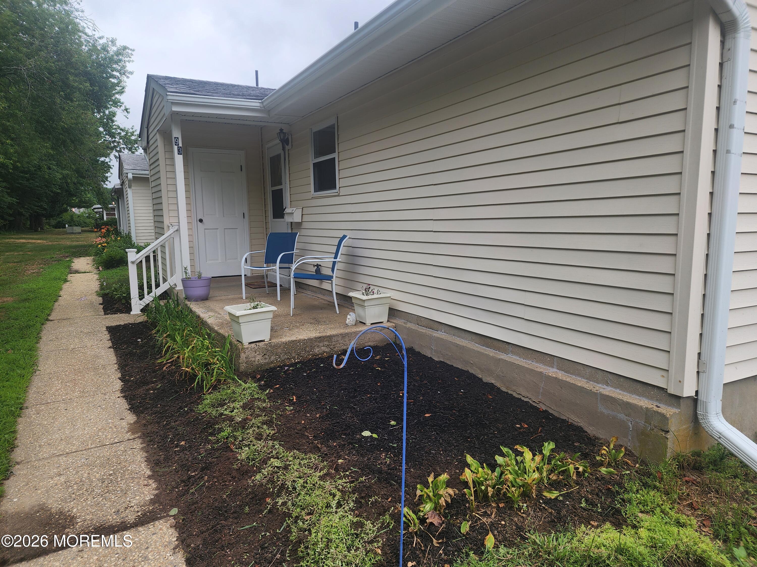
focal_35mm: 23
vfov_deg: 58.9
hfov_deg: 73.9
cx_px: 378
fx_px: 503
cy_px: 284
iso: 40
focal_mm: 6.4
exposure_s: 1/180
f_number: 1.8
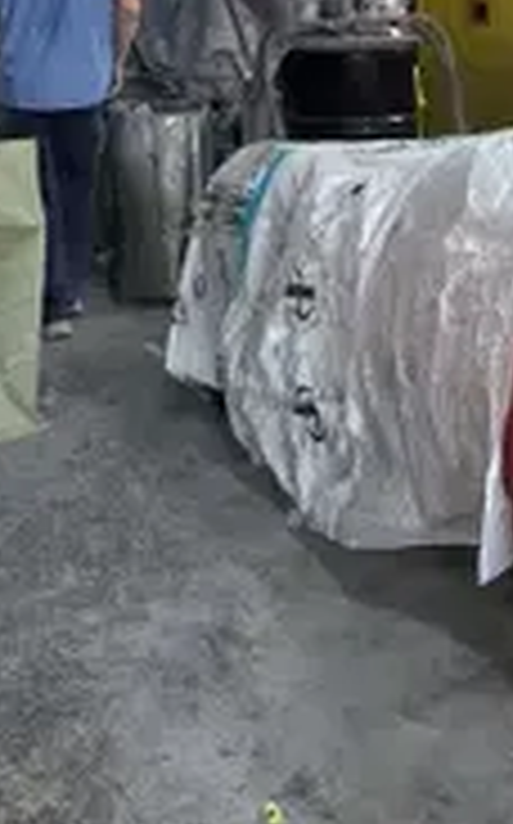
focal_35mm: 71
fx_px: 1592
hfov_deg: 17.8
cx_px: 522
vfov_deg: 28.2
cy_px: 128
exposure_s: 1/120
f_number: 1.7
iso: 500
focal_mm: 6.3
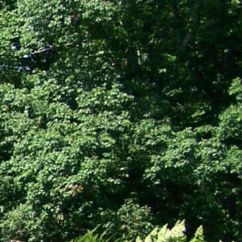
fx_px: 1693
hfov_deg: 7.5
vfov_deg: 8.1
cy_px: 284
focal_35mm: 214
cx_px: -408
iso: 80
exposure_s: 1/640
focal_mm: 6.3
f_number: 2.8
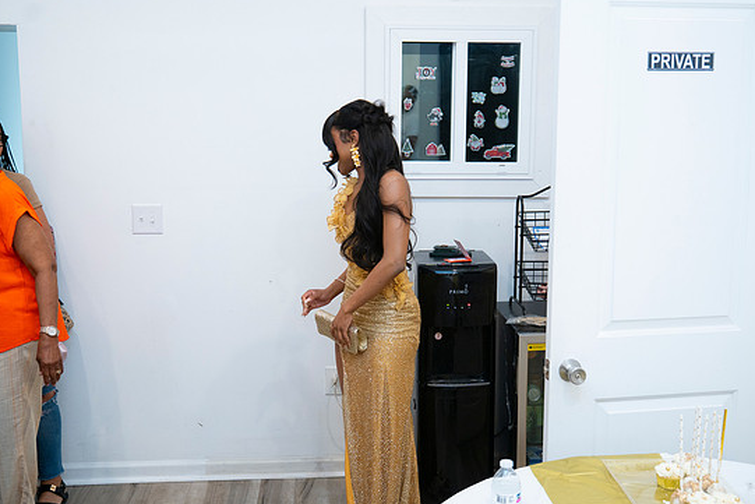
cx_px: 361
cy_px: 251
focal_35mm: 45
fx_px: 944
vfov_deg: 29.9
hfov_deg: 43.6
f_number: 4.8
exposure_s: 1/125
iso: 800
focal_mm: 41
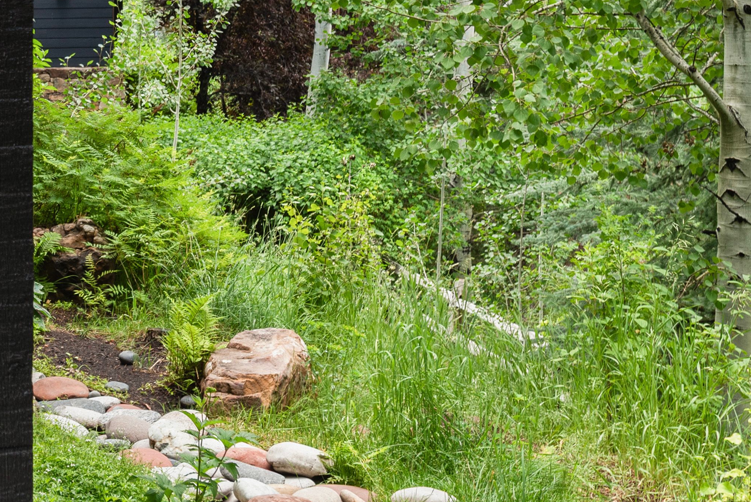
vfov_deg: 14.1
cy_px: -55
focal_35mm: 95
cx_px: -73
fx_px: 1983
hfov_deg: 20.5
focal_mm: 32
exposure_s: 1/8
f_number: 7.1
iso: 100
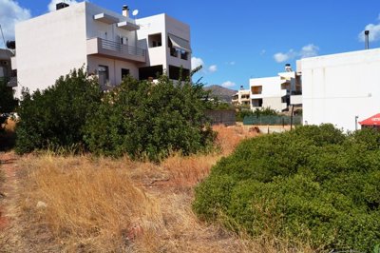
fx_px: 285
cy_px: 126
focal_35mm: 27
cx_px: 190
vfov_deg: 47.9
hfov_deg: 67.4
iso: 100
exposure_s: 1/200
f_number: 11
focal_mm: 18
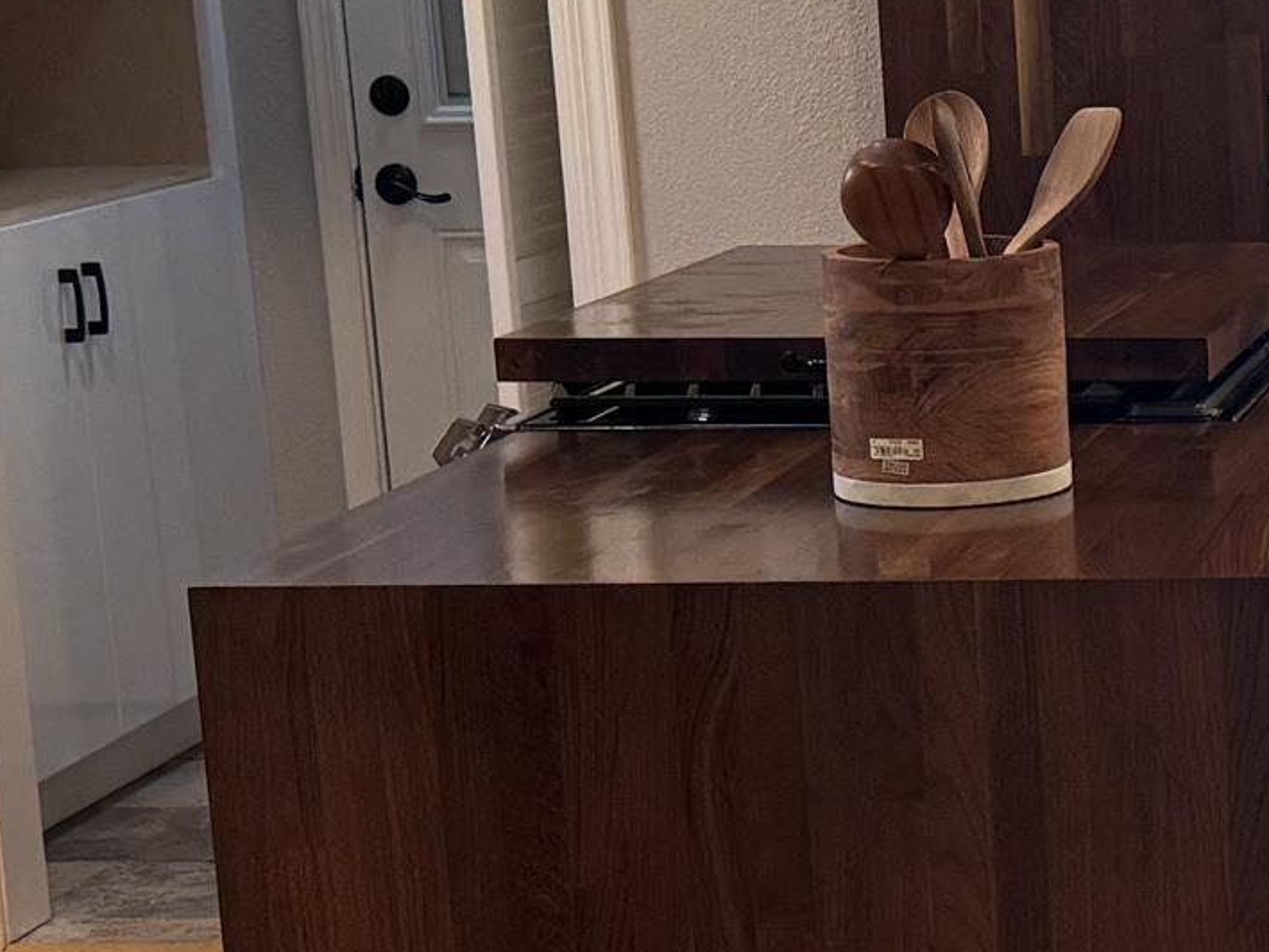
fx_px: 3813
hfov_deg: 17.9
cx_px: 1537
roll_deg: +1.4
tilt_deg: -12.8
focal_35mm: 104
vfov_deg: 14.2
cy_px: 607
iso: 160
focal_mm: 6.76
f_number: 1.78
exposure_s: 1/120
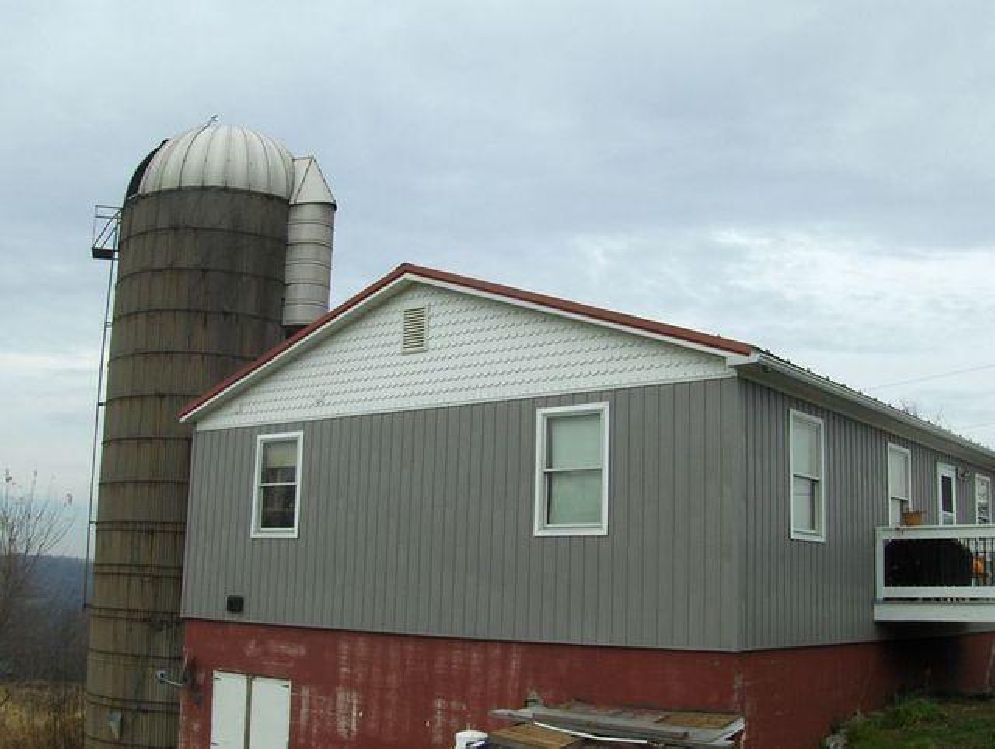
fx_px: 1180
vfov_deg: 35.2
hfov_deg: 45.7
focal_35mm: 41
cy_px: 374
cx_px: 498
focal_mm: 6.5
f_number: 7.7
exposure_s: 1/158
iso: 100
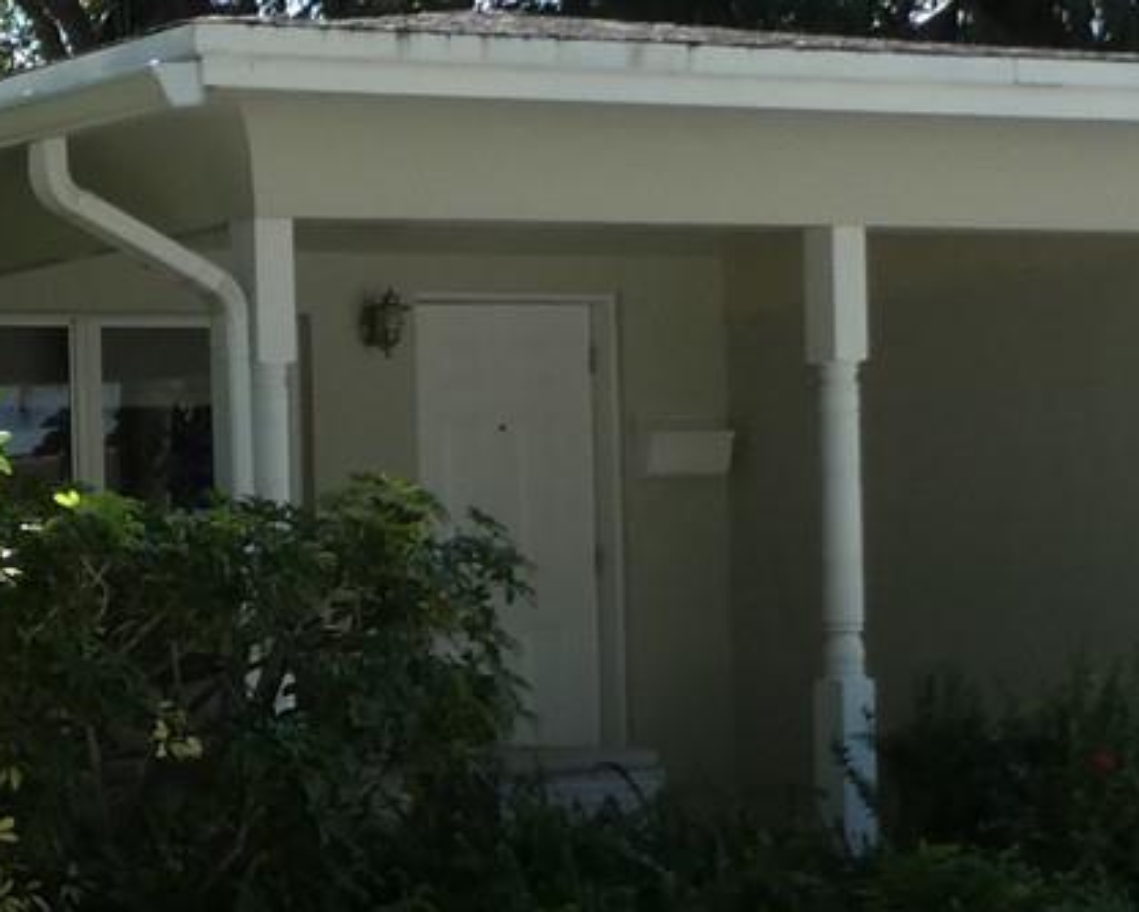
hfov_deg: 15.5
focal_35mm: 115
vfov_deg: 13.3
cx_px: -511
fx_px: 3878
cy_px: 827
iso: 80
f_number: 3.3
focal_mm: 4.3
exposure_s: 1/500
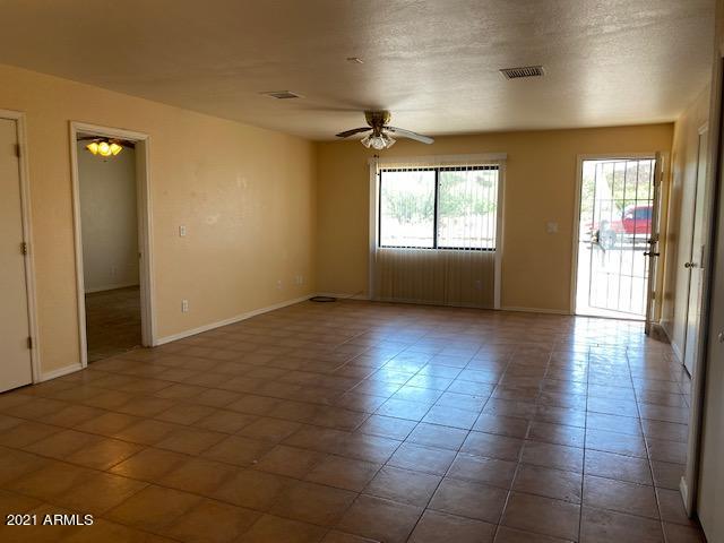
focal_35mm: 26
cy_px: 272
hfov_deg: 67.3
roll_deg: -0.5
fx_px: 544
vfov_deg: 53.1
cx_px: 362
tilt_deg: -6.5
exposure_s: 1/120
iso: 40
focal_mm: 4.25
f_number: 1.8
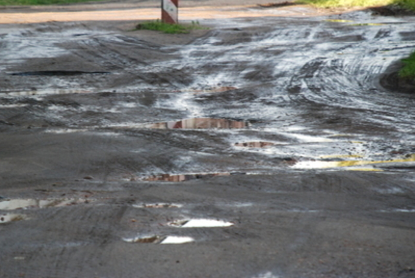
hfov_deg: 8.1
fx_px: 2928
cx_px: 178
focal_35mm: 254
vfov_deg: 5.4
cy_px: 106
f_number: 5.6
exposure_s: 1/125
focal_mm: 135
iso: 640
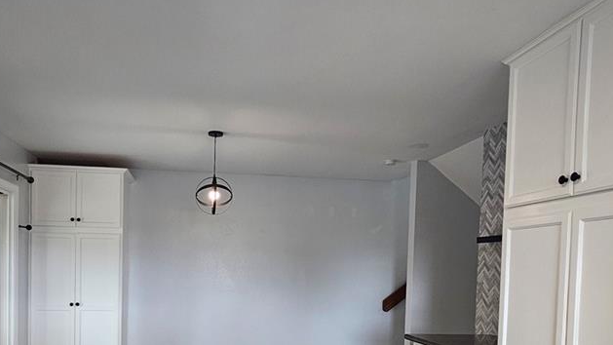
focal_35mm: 27
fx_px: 439
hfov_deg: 68.9
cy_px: 294
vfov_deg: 40.4
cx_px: 237
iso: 125
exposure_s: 1/60
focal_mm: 2.2
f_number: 2.2
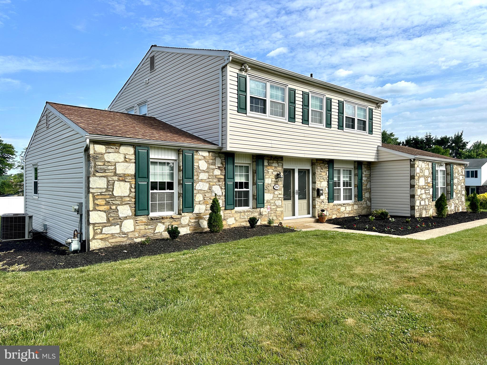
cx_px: 244
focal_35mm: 24
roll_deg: -0.2
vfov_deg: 56.8
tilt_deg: +0.2
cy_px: 182
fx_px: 338
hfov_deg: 71.6
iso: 80
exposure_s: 1/3861
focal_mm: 6.86
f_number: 1.78
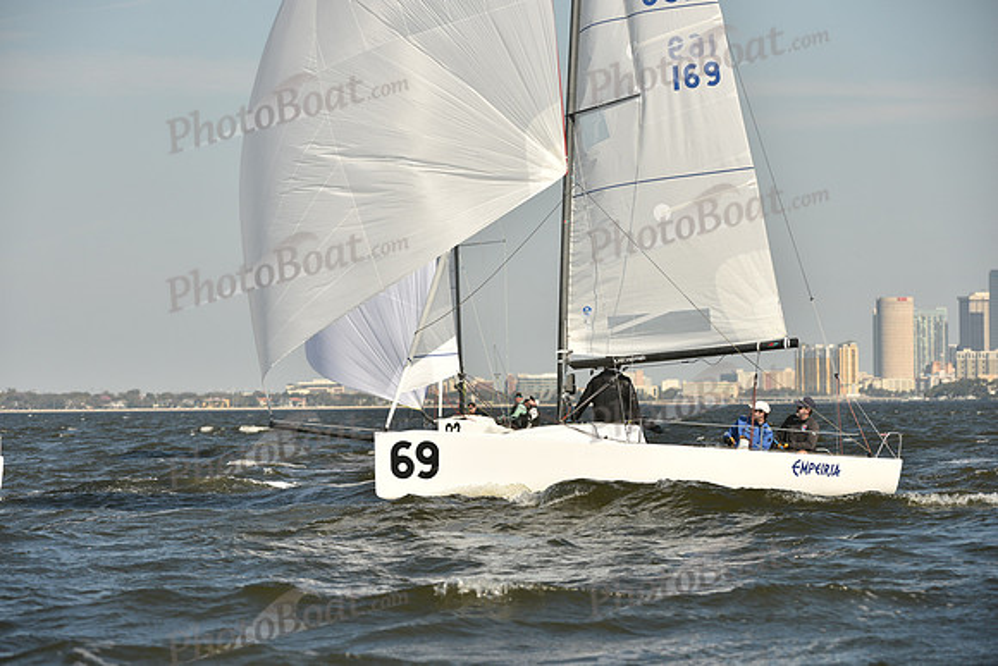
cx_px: 499
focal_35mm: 200
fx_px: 5545
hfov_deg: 10.3
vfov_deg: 6.9
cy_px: 333
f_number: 7.1
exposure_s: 1/1250
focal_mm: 200
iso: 250
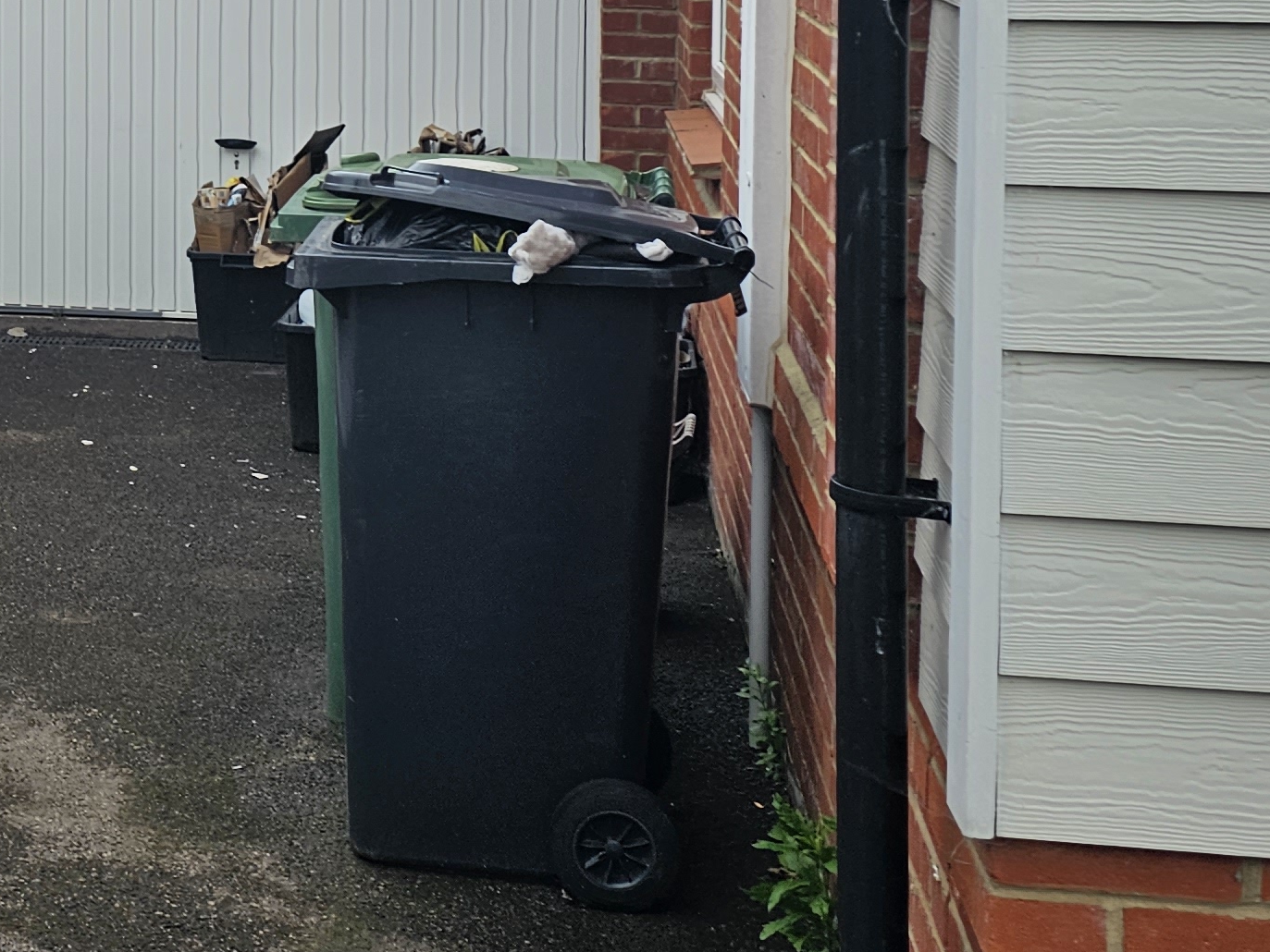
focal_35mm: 67
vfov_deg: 21.3
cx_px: 135
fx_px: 2458
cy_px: 36
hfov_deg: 27.9
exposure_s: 1/180
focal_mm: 6.3
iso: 16
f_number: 1.7
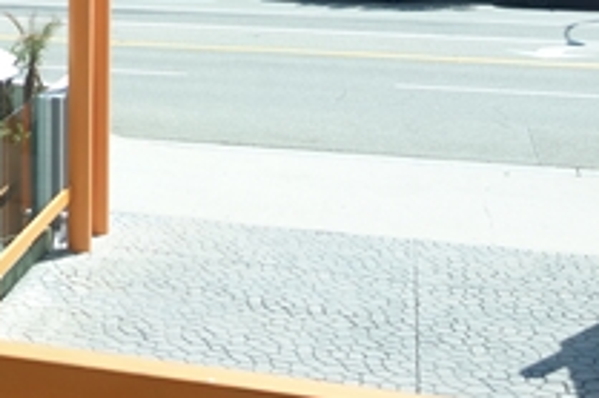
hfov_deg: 24.3
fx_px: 1313
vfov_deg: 16.4
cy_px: -107
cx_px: -26
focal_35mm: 79
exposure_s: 1/1600
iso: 125
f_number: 1.8
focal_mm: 10.4
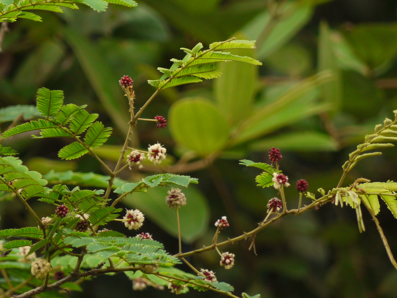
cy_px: 149
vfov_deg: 1.9
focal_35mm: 792
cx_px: 198
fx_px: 9083
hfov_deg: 2.5
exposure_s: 1/250
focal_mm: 200
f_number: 5.6
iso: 400
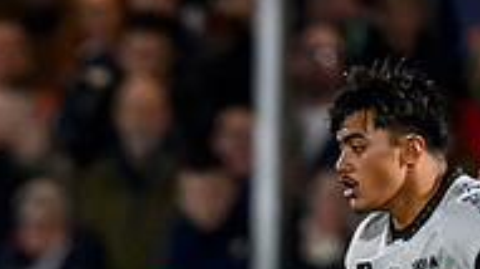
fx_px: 29385
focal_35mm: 2311
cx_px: -90
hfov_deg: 0.9
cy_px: 534
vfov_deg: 0.5
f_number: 2.8
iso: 5000
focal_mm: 400
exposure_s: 1/1250
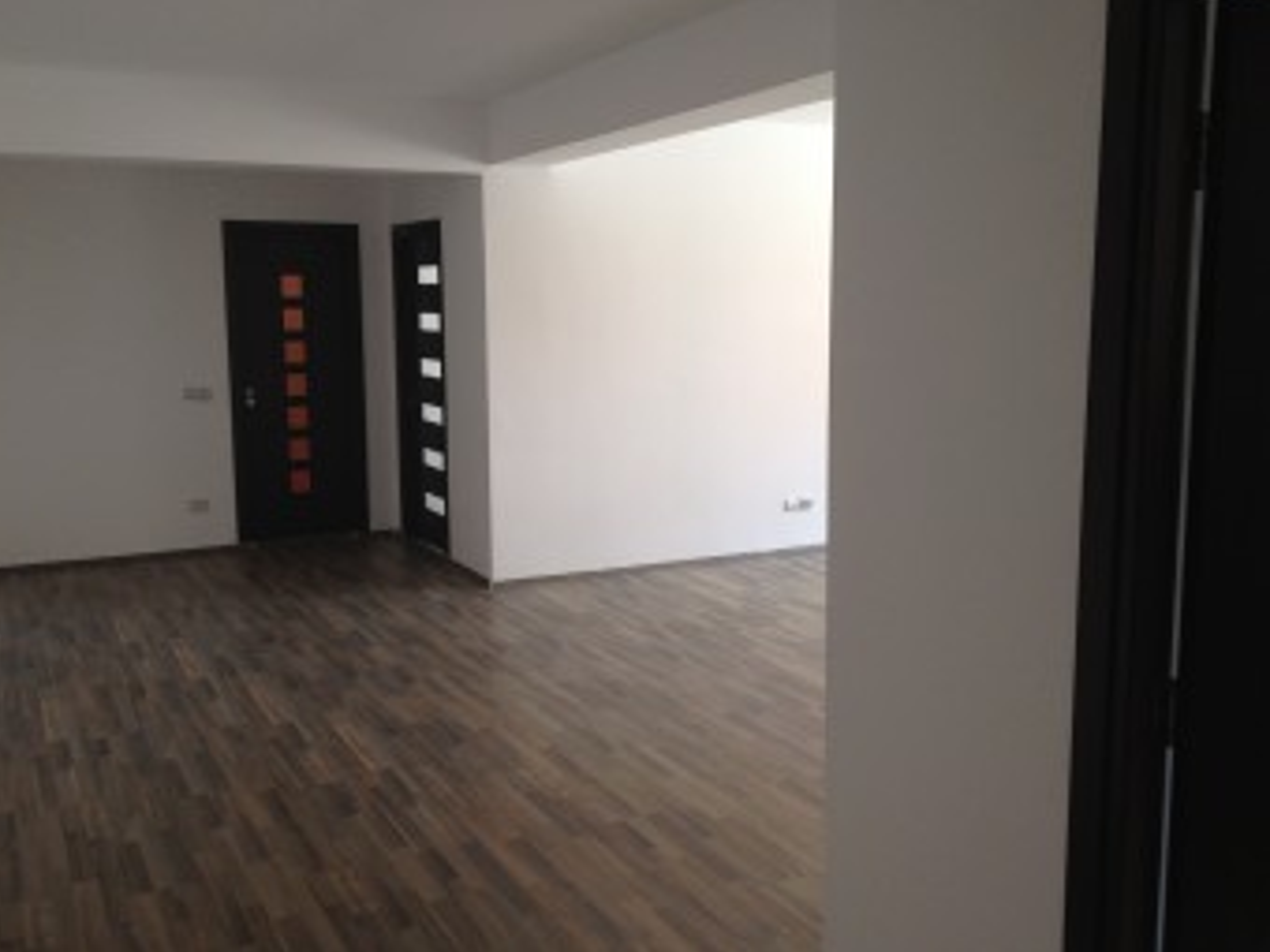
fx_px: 1321
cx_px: 624
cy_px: 470
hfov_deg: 51.4
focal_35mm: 36
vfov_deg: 39.7
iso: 80
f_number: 2.4
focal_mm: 4.28
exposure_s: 1/60
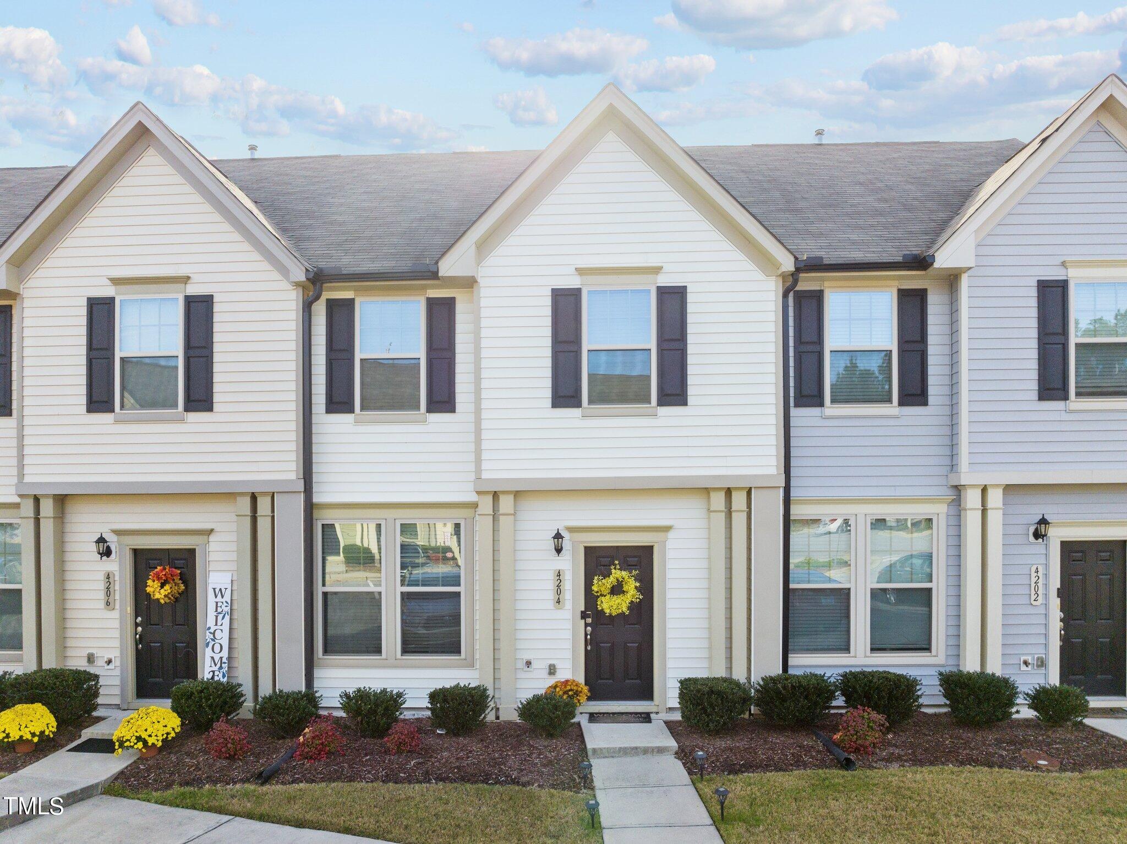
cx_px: 564
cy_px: 422
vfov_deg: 56.8
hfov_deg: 71.6
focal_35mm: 24
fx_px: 781
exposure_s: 1/500
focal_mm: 12.29
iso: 420
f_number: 2.8
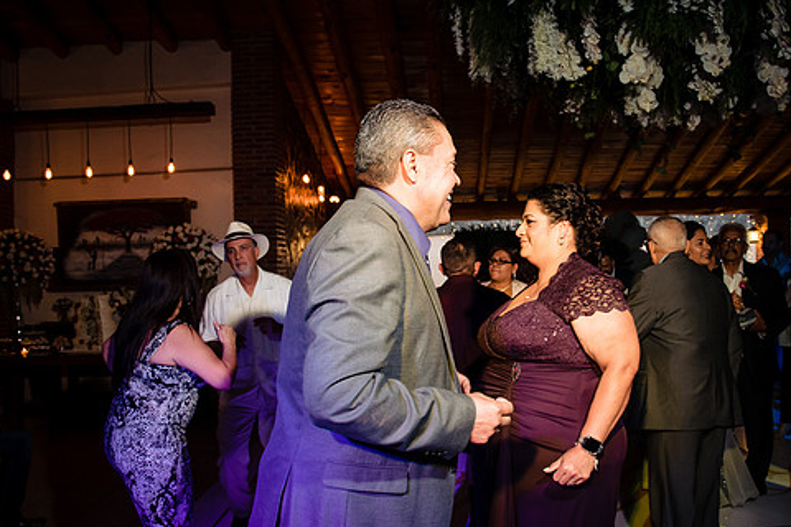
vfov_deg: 44.9
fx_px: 637
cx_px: 432
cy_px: 297
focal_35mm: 29
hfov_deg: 63.5
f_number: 6.3
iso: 2000
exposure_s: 1/125
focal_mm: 24
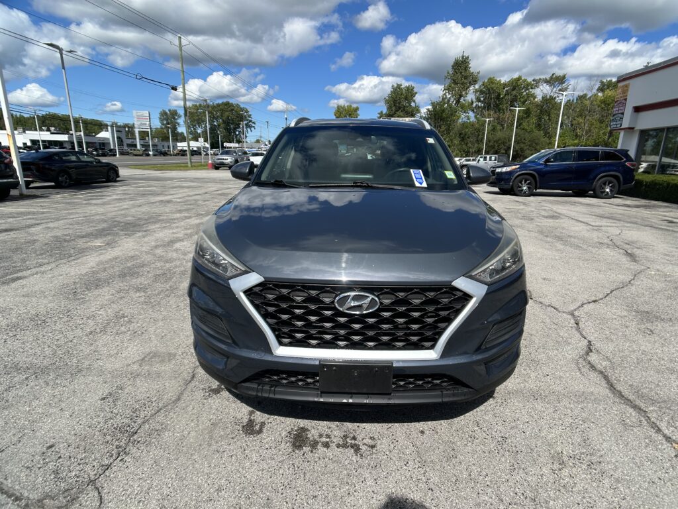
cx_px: 339
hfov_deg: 67.3
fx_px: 509
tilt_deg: -15.5
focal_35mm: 26
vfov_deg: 53.1
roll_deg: -1.2
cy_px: 254
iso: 50
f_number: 1.5
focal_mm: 5.7
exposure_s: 1/4630
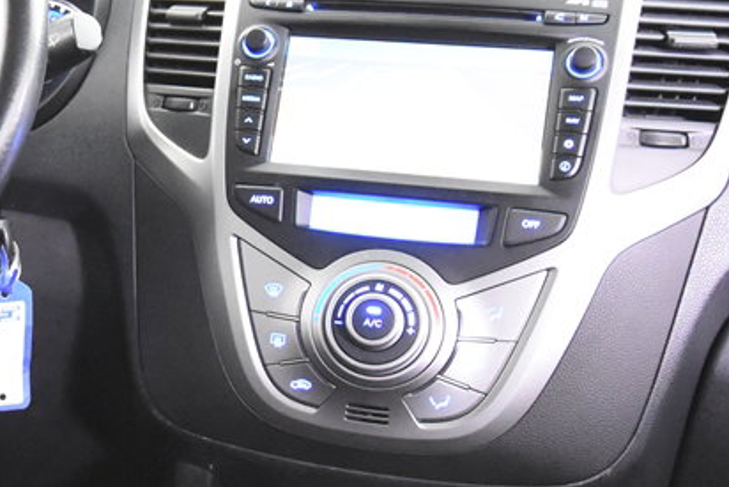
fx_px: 1661
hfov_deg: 23.0
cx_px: -119
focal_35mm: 82
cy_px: 288
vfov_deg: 16.7
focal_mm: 22
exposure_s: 1/30
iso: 7200
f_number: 3
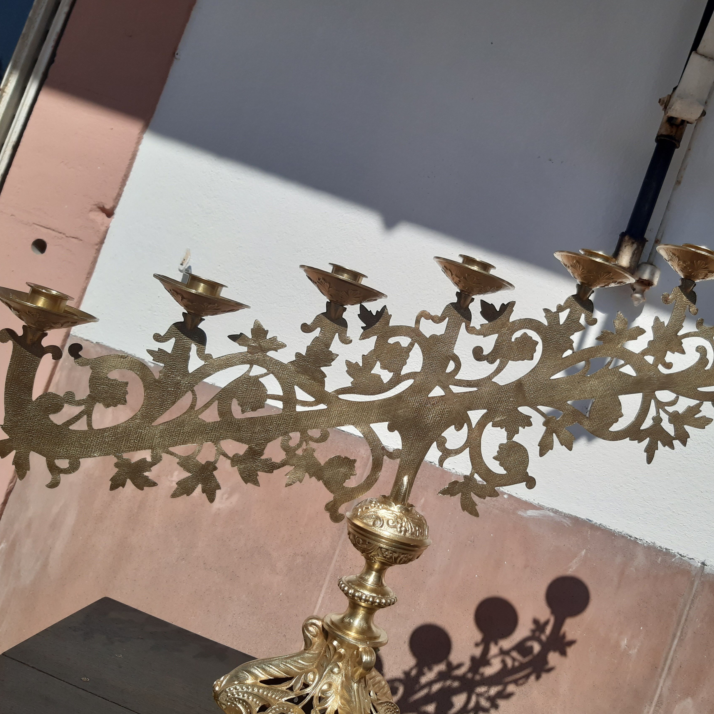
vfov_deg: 52.5
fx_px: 723
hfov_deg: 52.1
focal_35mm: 31
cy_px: 357
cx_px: 433
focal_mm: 3.92
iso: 40
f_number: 1.7
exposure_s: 1/5435
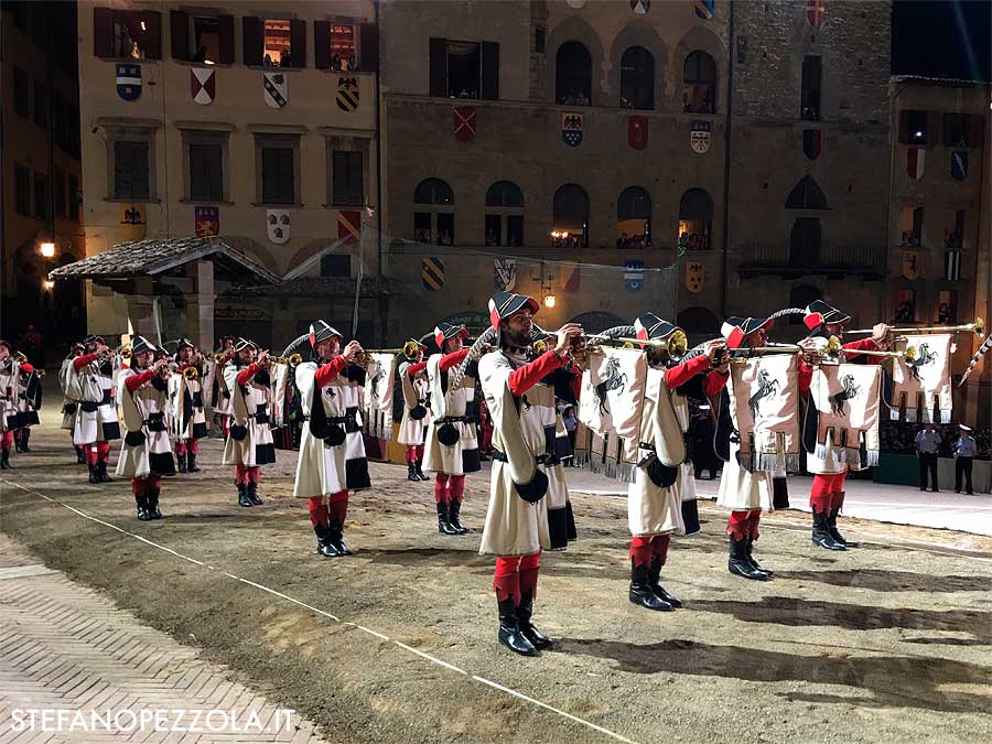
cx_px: 496
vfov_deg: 48.2
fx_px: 831
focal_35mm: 29
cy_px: 372
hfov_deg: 61.7
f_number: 2.2
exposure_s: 1/17
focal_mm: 4.15
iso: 40
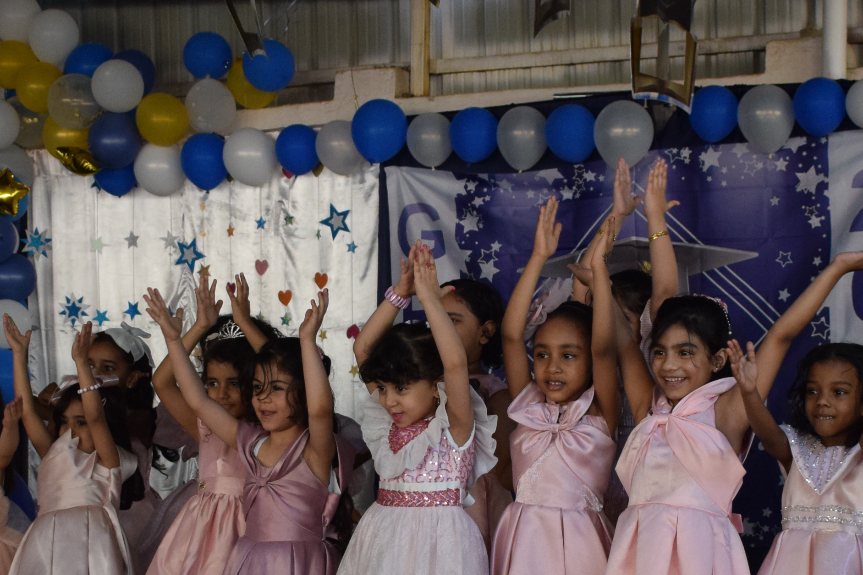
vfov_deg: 15.7
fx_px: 2061
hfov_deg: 23.6
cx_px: 445
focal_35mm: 86
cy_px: 532
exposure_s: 1/500
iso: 1250
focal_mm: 24
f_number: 4
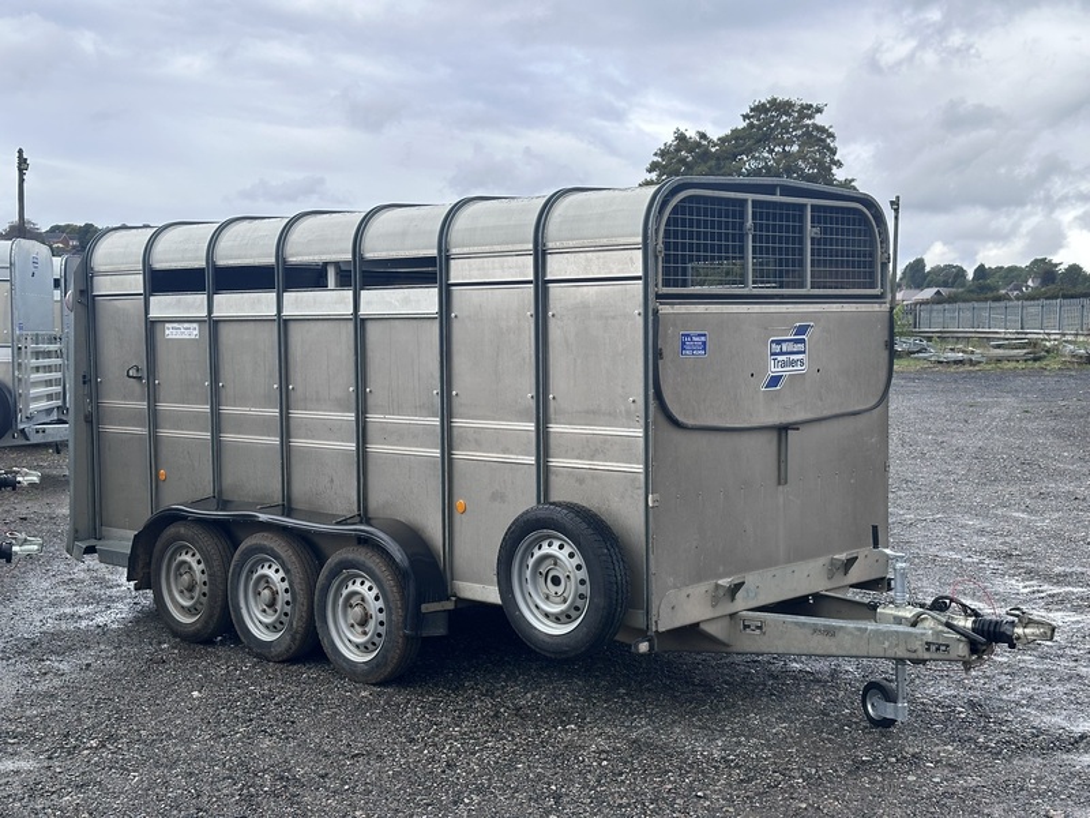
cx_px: 545
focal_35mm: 48
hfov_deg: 39.7
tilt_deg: -2.5
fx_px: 1511
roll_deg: -1.4
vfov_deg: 30.3
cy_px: 409
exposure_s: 1/1916
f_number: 1.78
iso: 64
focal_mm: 6.86
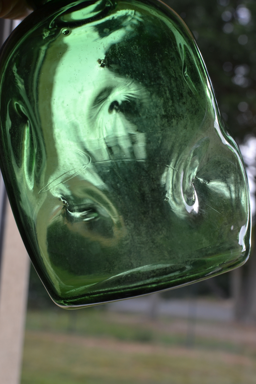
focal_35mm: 52
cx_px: 128
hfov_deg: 25.8
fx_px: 560
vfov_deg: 37.9
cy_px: 192
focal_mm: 35
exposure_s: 1/125
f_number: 5.6
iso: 220
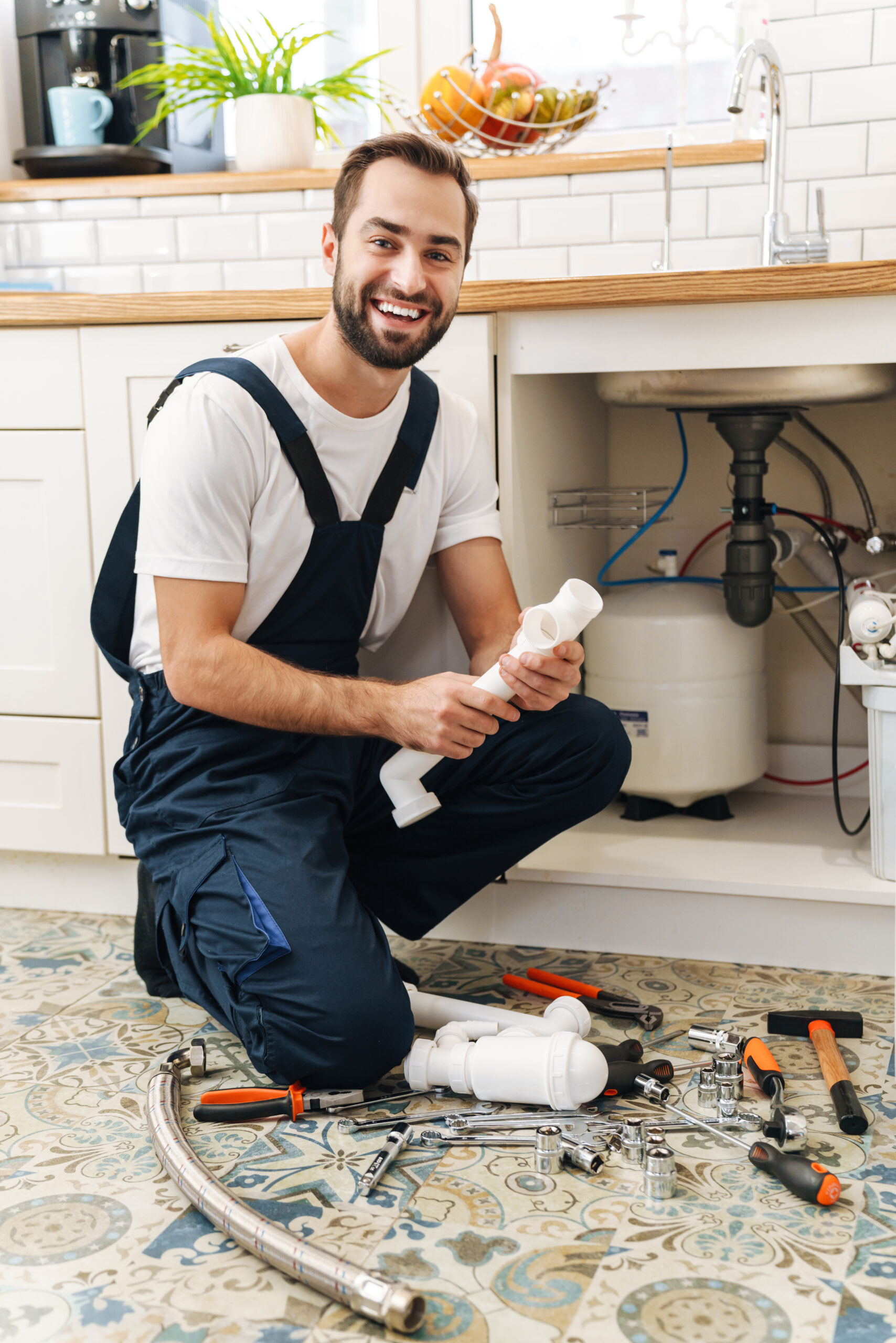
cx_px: 448
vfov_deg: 41.9
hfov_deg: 28.7
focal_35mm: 47
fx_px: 1754
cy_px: 672
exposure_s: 1/160
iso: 1000
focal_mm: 47
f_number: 3.2
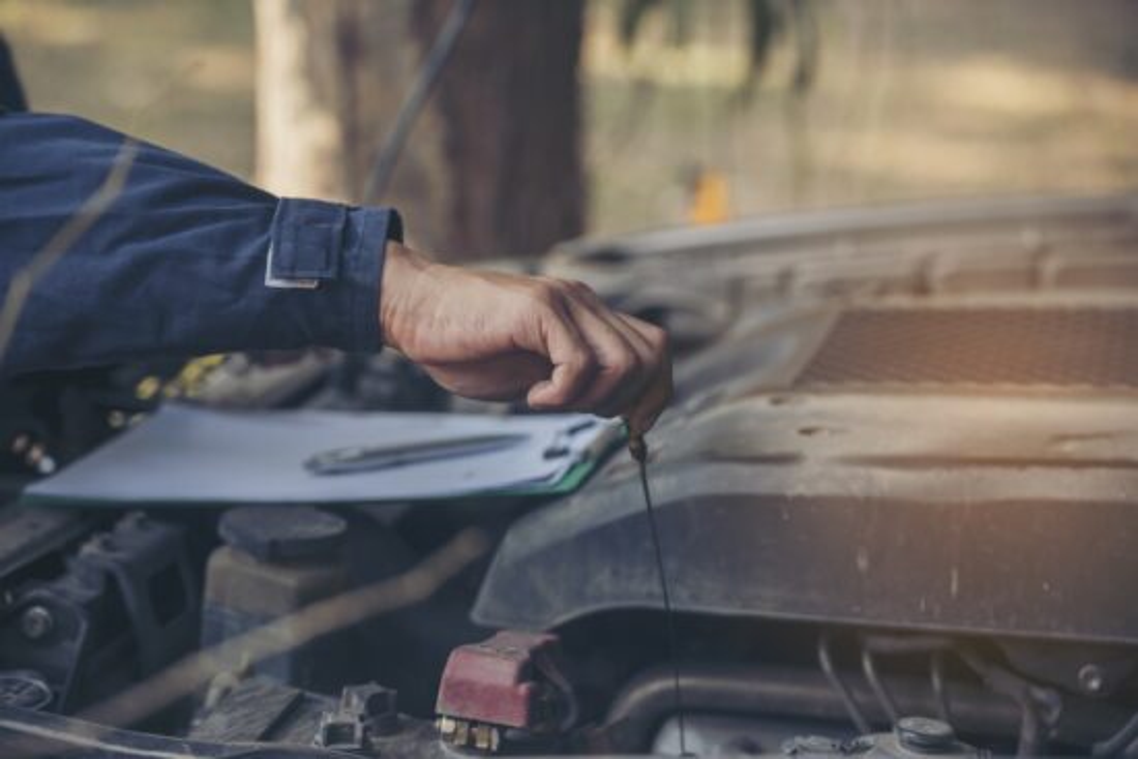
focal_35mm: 85
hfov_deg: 23.9
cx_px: 569
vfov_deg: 16.1
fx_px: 2687
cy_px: 380
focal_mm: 85
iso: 1000
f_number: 4.5
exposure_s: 1/640
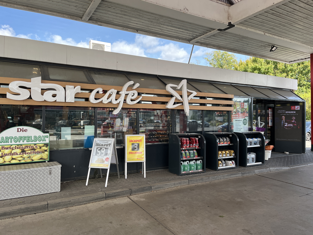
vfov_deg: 53.1
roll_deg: -0.7
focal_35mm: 26
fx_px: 235
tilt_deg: -0.3
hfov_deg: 67.3
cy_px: 118
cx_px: 156
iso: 50
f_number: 1.6
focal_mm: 5.1
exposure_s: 1/506
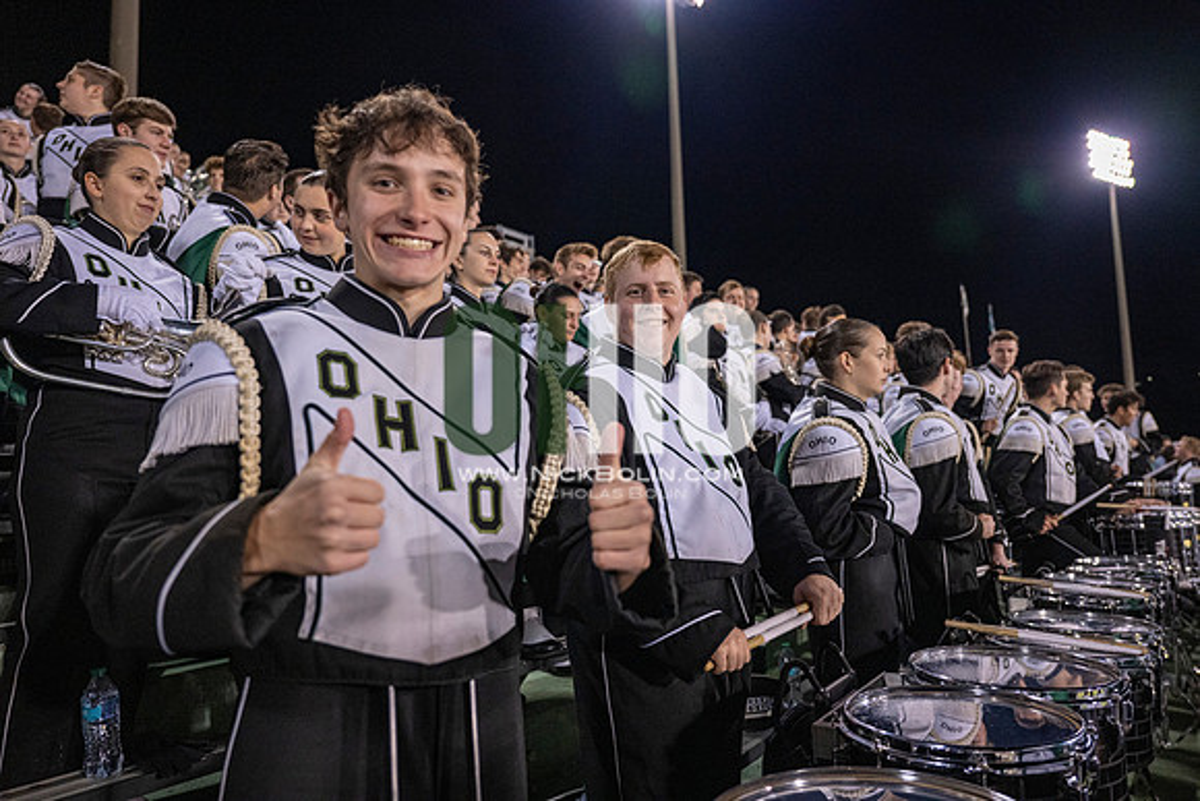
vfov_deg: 48.8
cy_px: 400
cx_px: 600
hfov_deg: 68.4
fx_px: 883
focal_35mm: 26
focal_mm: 26.5
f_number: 3.2
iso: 2000
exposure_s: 1/500
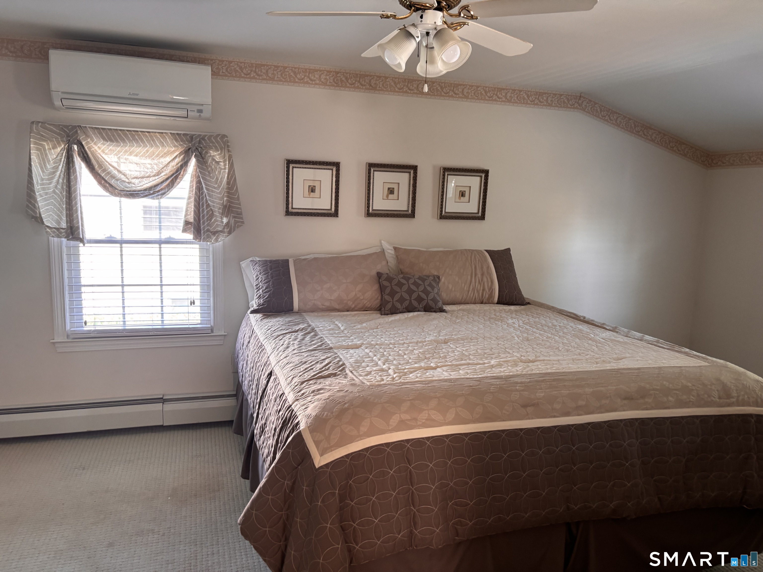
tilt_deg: -7.0
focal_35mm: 26
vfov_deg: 53.1
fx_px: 573
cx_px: 382
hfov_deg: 67.3
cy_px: 286
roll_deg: -0.9
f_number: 1.6
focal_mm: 5.96
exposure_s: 1/60
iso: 160
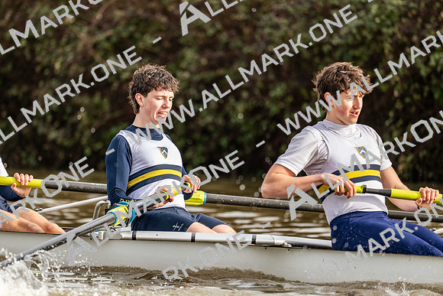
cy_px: 148
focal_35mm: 400
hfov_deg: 5.2
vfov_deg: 3.4
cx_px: 222
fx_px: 4923
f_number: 4.5
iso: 560
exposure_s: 1/1600
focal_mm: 400
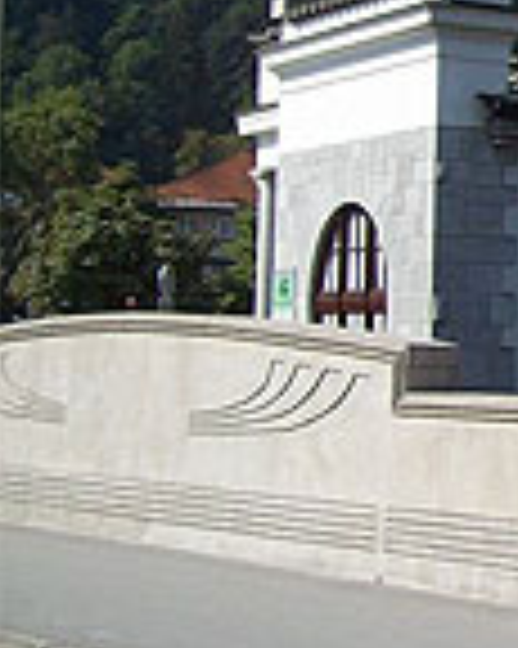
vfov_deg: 17.1
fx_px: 2110
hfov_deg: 12.5
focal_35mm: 110
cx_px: 1009
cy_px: 18
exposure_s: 1/605
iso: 80
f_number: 4.8
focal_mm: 6
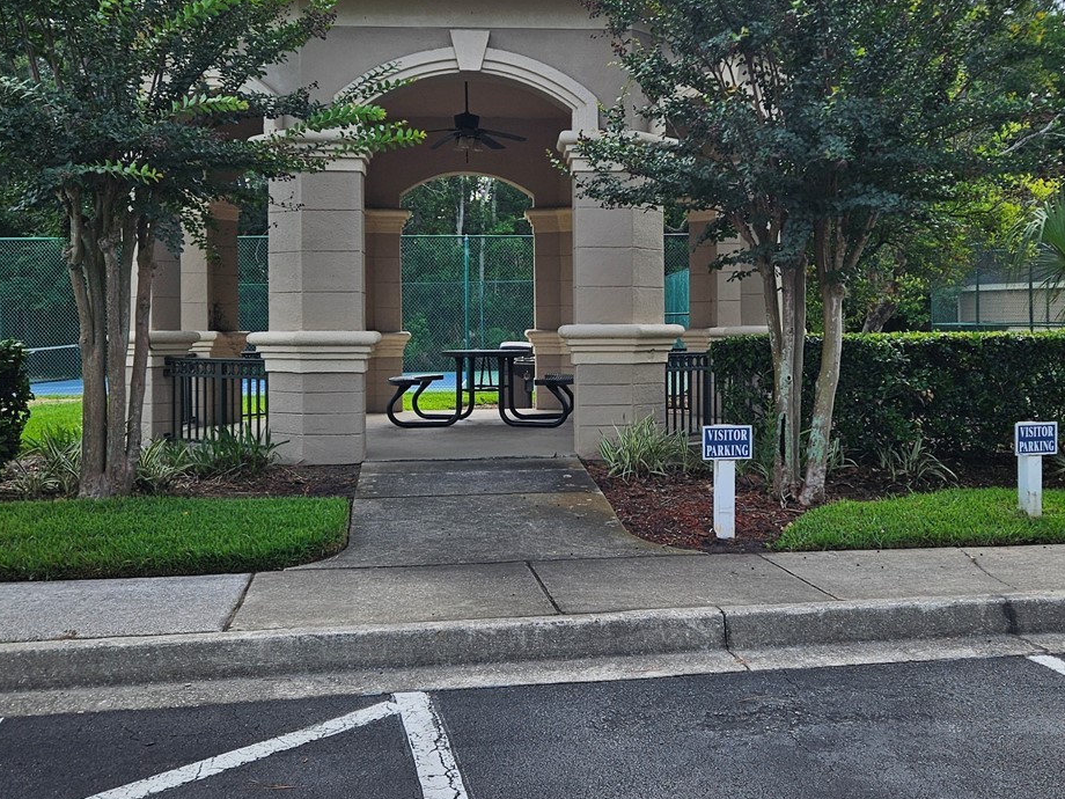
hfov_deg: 46.6
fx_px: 1231
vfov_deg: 35.8
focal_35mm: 40
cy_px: 321
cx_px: 622
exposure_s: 1/965
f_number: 1.8
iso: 25
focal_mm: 5.4
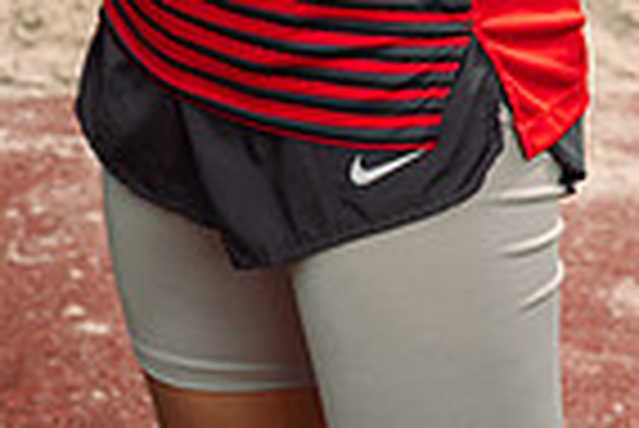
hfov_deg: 10.5
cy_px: -536
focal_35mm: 196
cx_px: 364
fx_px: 3483
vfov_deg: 6.7
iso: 80
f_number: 6.3
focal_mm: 62
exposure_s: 1/250
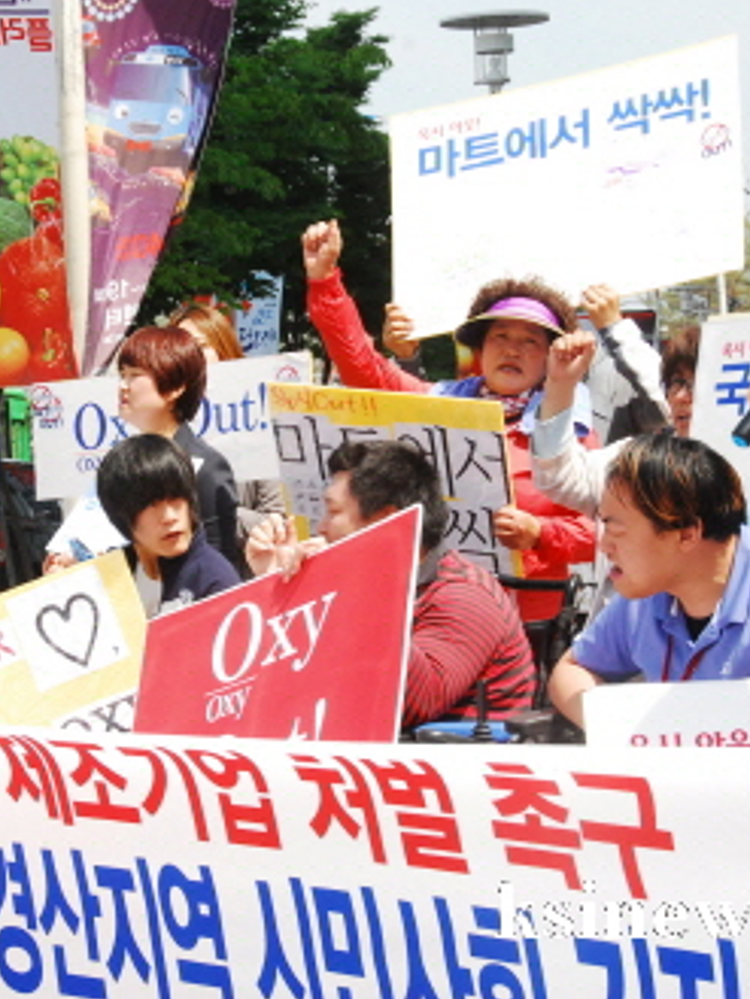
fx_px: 3291
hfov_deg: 13.0
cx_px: 316
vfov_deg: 17.3
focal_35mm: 114
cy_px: 496
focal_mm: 52
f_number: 13
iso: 1250
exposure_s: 1/640
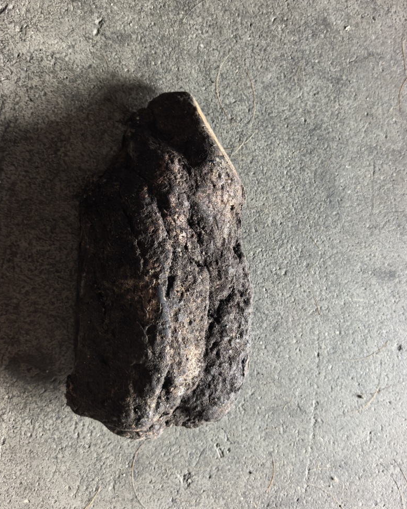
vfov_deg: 60.3
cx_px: 205
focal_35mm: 29
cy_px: 232
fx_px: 437
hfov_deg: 50.0
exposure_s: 1/188
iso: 3200
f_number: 2
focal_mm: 6.98
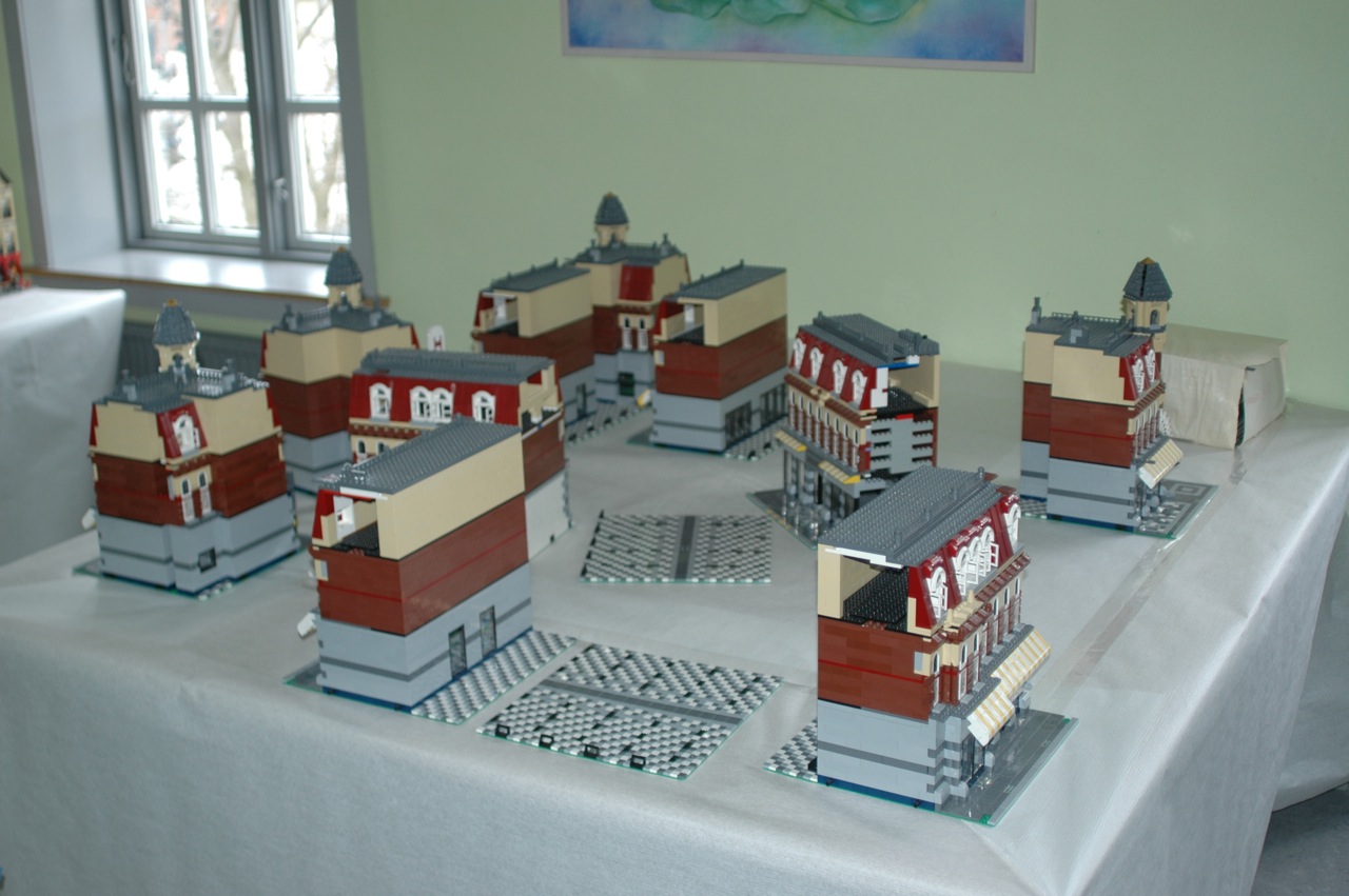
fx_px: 1572
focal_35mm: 42
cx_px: 674
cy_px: 448
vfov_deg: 31.8
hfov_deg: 46.4
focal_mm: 28
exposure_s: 1/60
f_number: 2.8
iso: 200
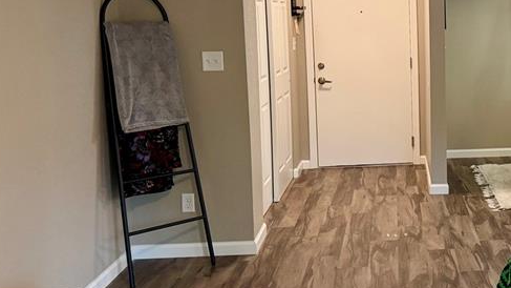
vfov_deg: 21.8
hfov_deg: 34.6
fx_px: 745
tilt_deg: -6.2
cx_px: 505
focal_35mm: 55
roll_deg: +0.8
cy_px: 99
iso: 200
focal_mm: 6.76
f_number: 1.78
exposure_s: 1/60
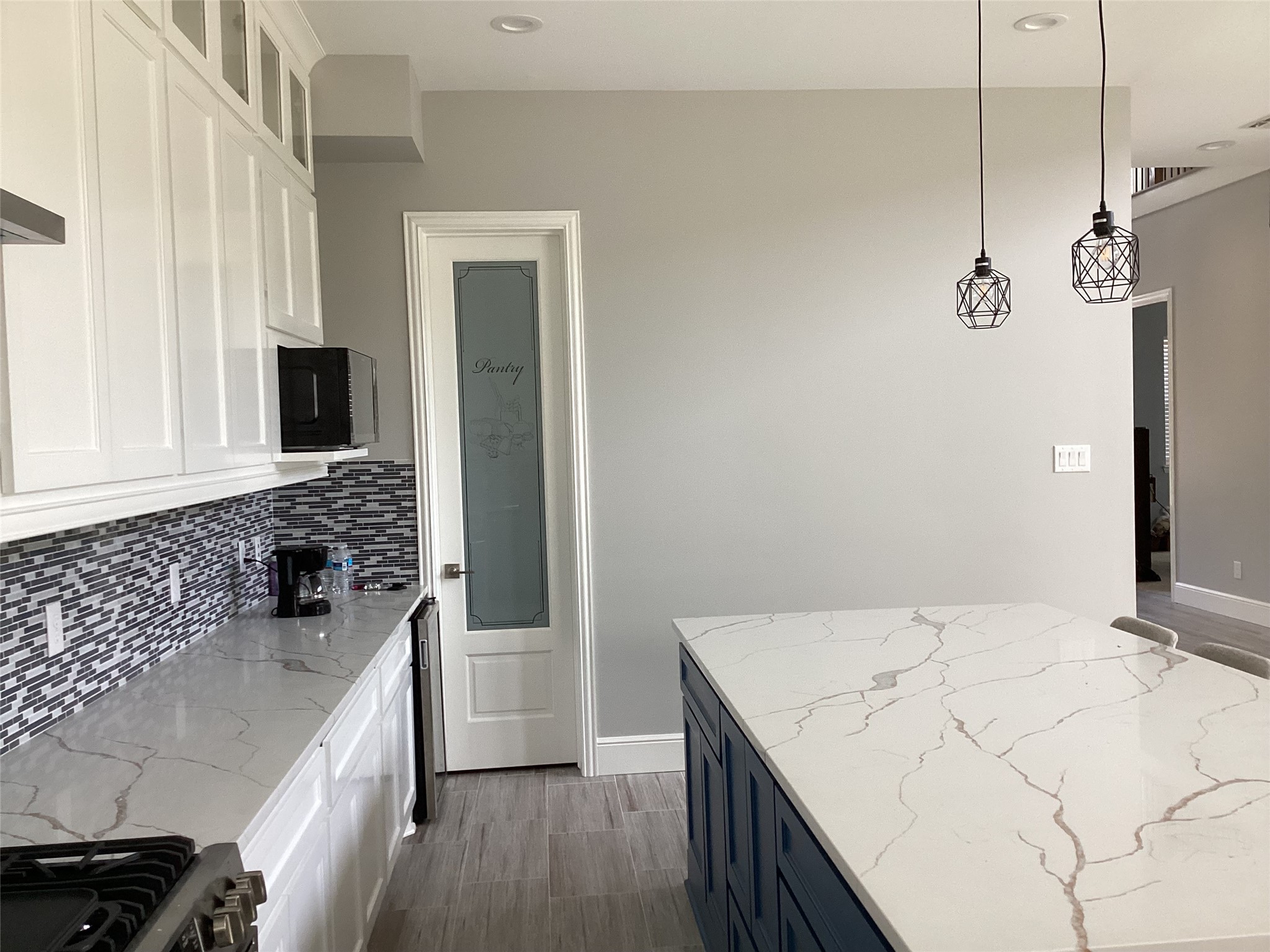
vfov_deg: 45.4
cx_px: 635
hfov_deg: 58.4
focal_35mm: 31
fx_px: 1137
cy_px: 476
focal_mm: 3.3
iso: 125
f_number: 2.4
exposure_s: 1/60
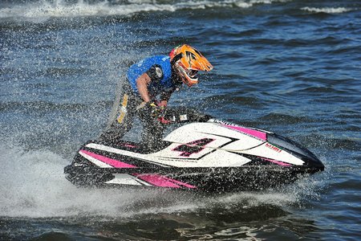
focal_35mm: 116
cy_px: 120
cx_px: 180
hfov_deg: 17.6
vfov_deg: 11.8
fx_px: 1163
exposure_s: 1/2000
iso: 200
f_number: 5.6
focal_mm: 116
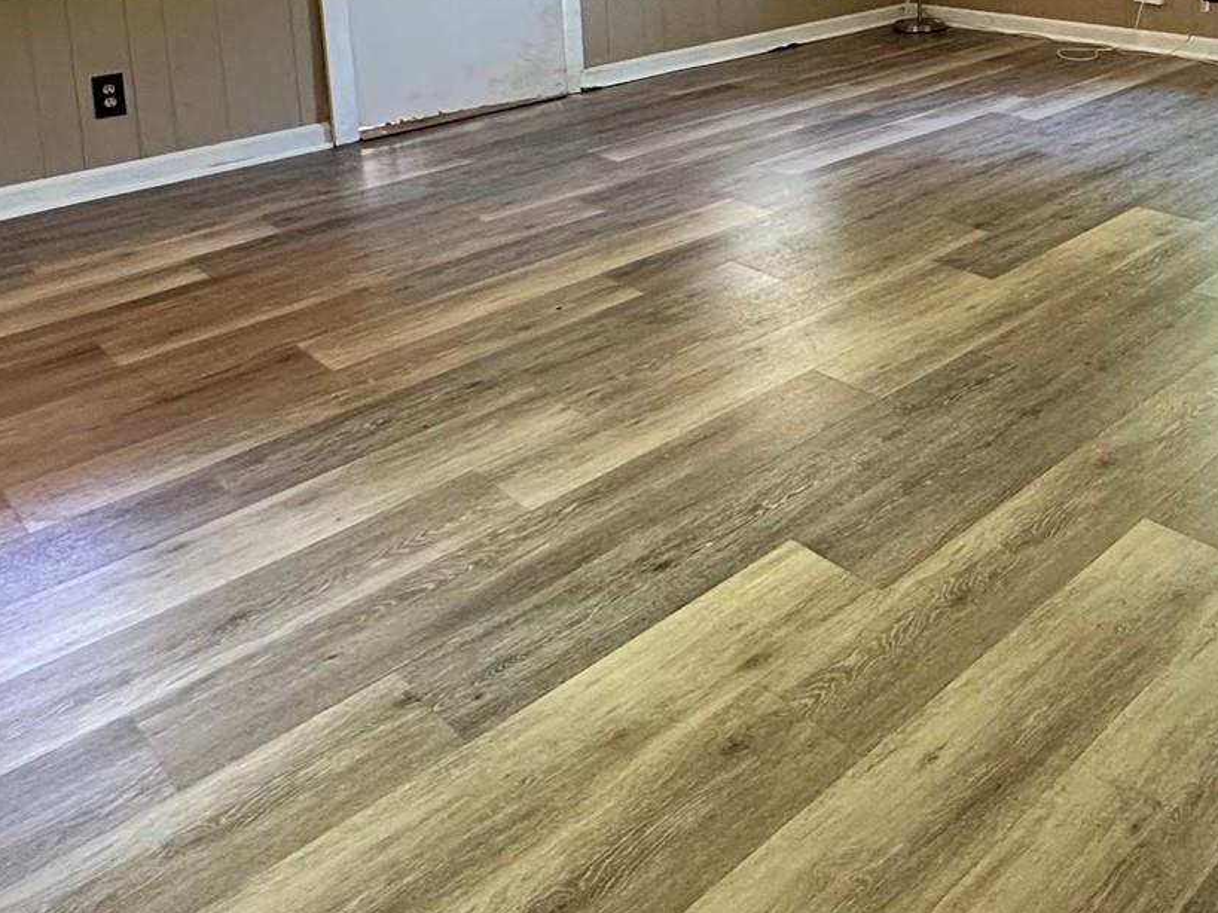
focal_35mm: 35
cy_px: 13
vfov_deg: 36.8
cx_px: 782
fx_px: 1231
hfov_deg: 51.9
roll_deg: +1.4
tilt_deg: -9.3
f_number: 2.2
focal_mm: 2.22
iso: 500
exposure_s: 1/60
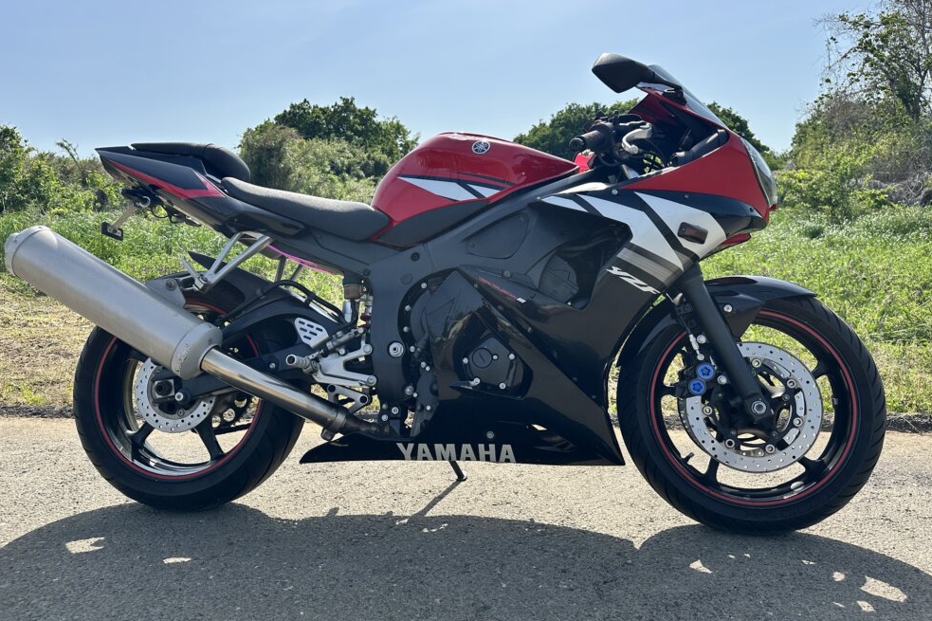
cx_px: 457
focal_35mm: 26
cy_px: 287
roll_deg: +1.6
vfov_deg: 49.5
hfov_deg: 69.4
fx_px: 673
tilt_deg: -5.4
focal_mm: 6.86
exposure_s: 1/4762
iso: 80
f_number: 1.78
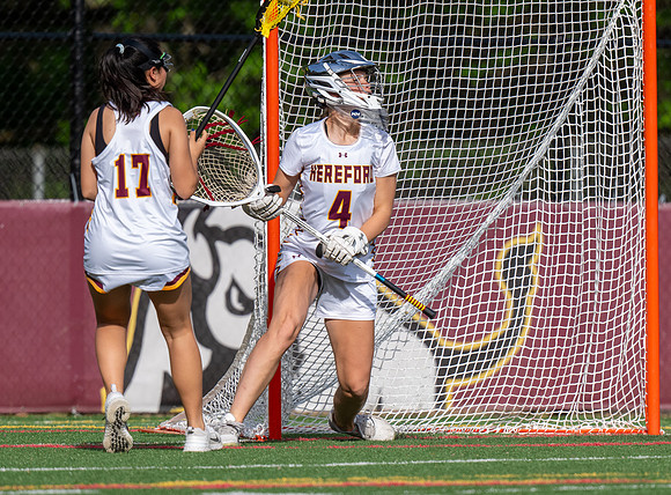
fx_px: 16368
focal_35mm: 849
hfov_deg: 2.3
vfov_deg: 1.7
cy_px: 228
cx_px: 396
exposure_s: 1/2500
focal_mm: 500
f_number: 5.6
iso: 640
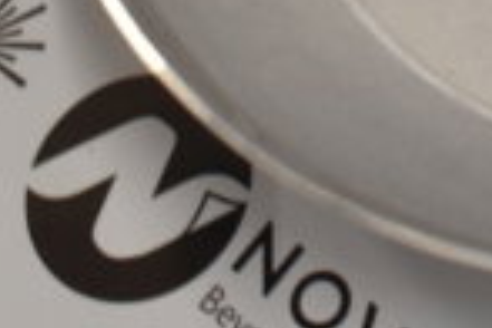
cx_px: 619
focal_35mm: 137
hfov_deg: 14.4
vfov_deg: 9.4
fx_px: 1872
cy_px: -330
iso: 560
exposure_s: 1/40
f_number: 3.8
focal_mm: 22
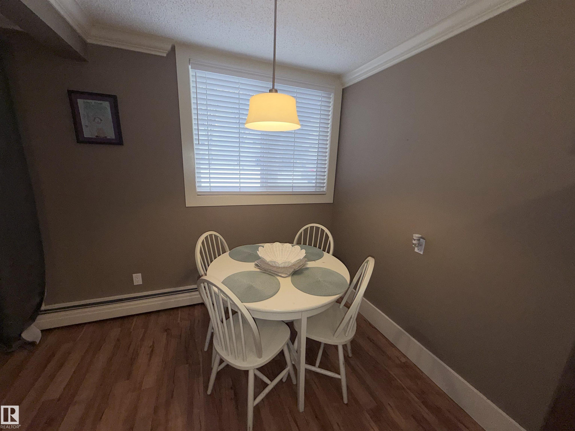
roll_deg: -2.7
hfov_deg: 102.1
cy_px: 216
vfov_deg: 85.7
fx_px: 233
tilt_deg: -12.6
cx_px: 288
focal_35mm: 14
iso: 32
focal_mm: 2.22
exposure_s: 1/60
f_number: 2.2
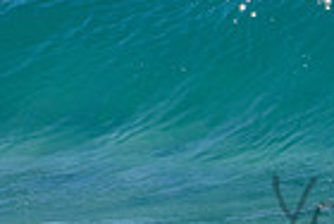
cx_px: 674
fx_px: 23578
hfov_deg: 0.8
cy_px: 96
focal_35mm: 2536
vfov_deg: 0.5
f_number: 5.6
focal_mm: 500
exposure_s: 1/2000
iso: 250
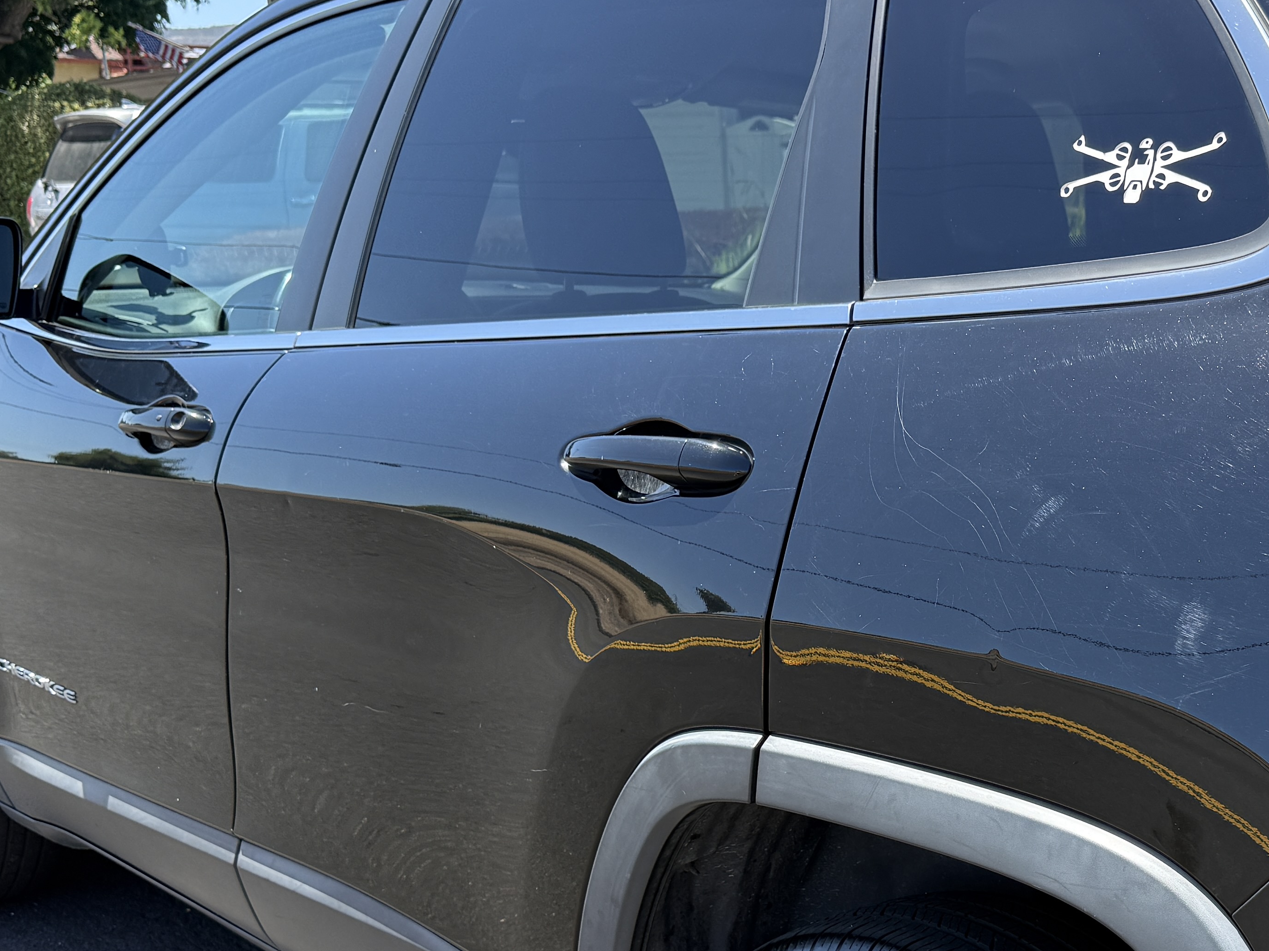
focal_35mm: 50
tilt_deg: -12.6
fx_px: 1833
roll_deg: +2.1
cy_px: 642
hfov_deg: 37.6
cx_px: 891
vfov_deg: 28.9
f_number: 1.78
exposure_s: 1/1046
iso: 80
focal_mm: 6.76
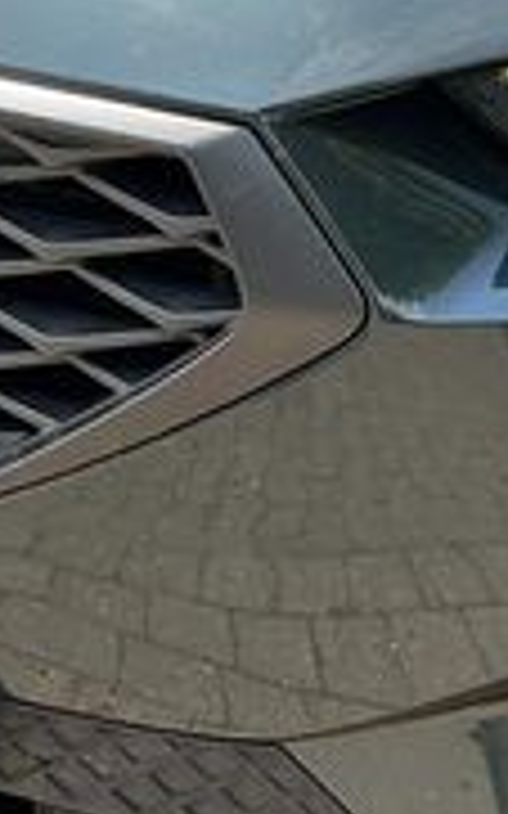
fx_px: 2904
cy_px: 193
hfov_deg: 9.4
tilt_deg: -17.0
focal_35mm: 131
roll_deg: -4.8
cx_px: 989
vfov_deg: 15.9
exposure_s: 1/700
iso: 25
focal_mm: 3
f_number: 1.8
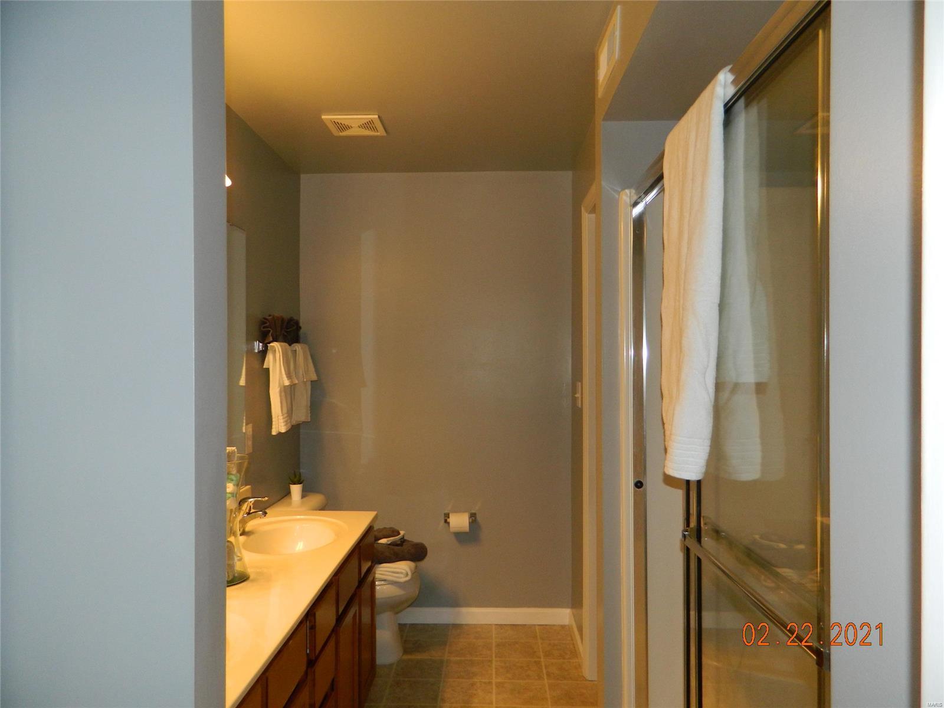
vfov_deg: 54.9
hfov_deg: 69.4
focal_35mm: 25
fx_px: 682
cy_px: 354
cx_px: 472
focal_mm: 4.5
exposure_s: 1/30
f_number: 3.1
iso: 200
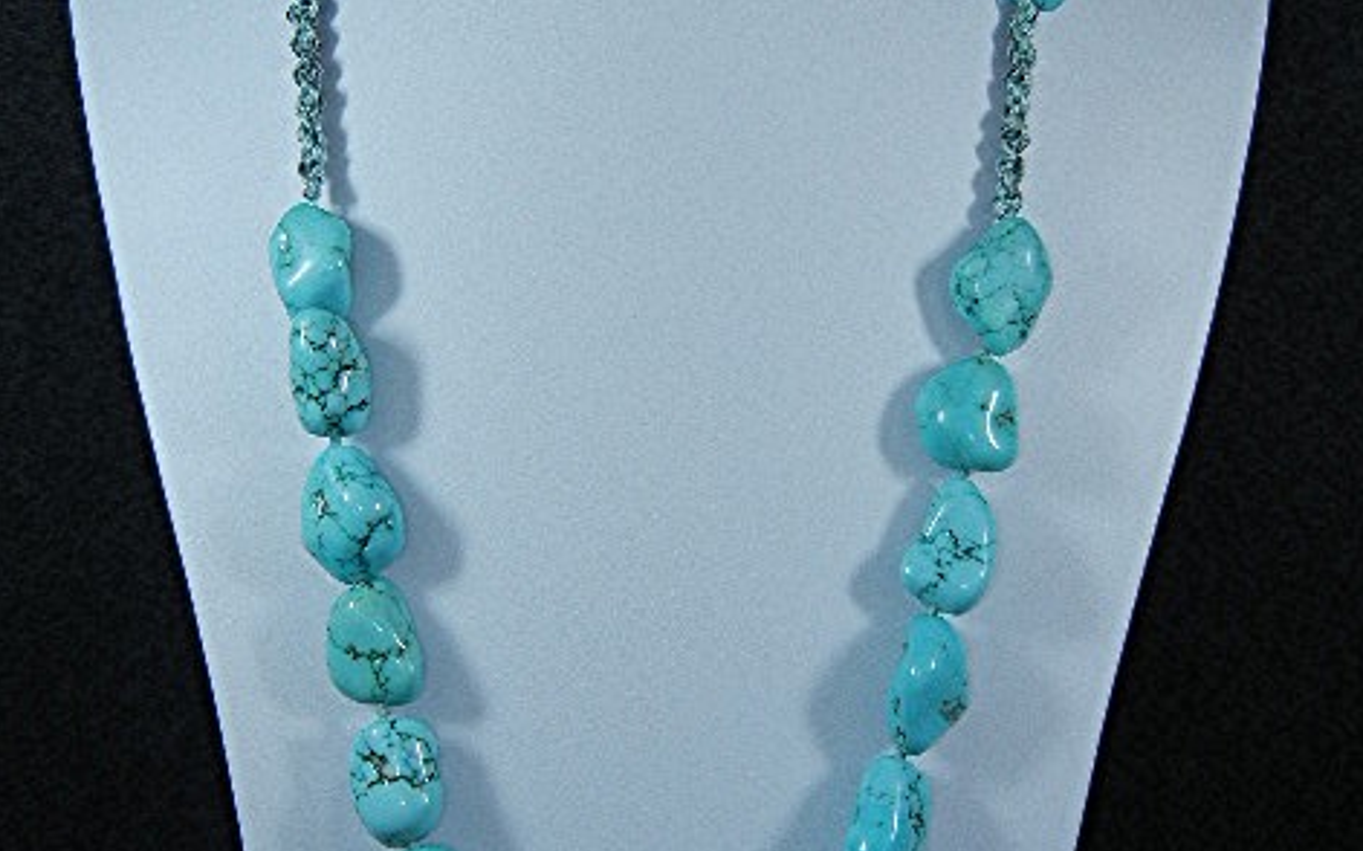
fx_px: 1820
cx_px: 671
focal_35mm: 49
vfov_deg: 26.3
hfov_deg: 41.1
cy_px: 457
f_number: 3.6
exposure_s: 1/81.6
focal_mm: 6.2
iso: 160
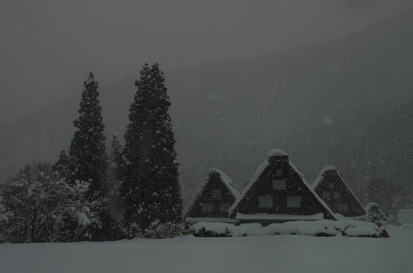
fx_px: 664
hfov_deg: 34.6
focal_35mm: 58
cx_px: 206
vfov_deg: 23.3
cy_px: 136
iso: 200
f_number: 8
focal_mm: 39
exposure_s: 1/800
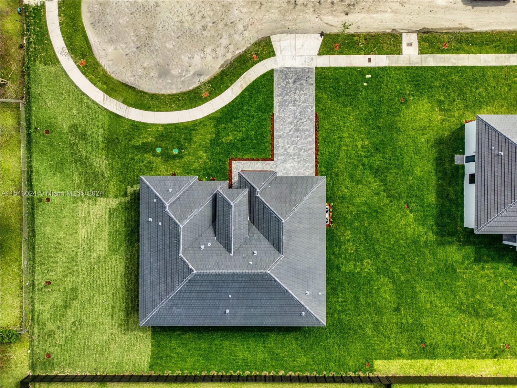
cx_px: 258
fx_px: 358
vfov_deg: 56.8
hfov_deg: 71.6
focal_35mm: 24
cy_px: 194
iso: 140
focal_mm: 6.72
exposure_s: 1/1250
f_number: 1.7
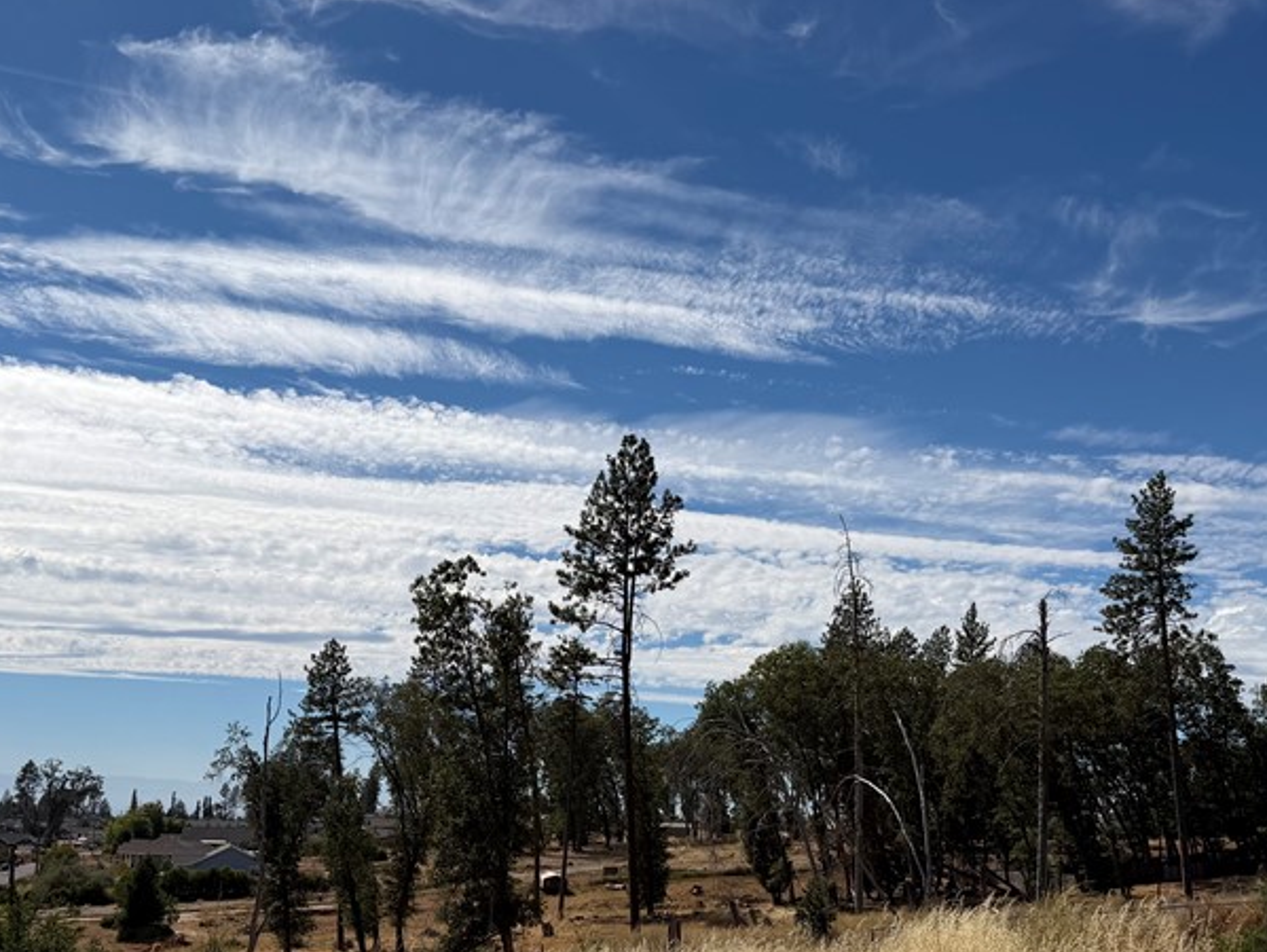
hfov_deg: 45.7
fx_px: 1502
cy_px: 700
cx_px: 671
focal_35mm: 41
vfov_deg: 34.5
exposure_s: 1/11905
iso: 80
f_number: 1.78
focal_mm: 6.76
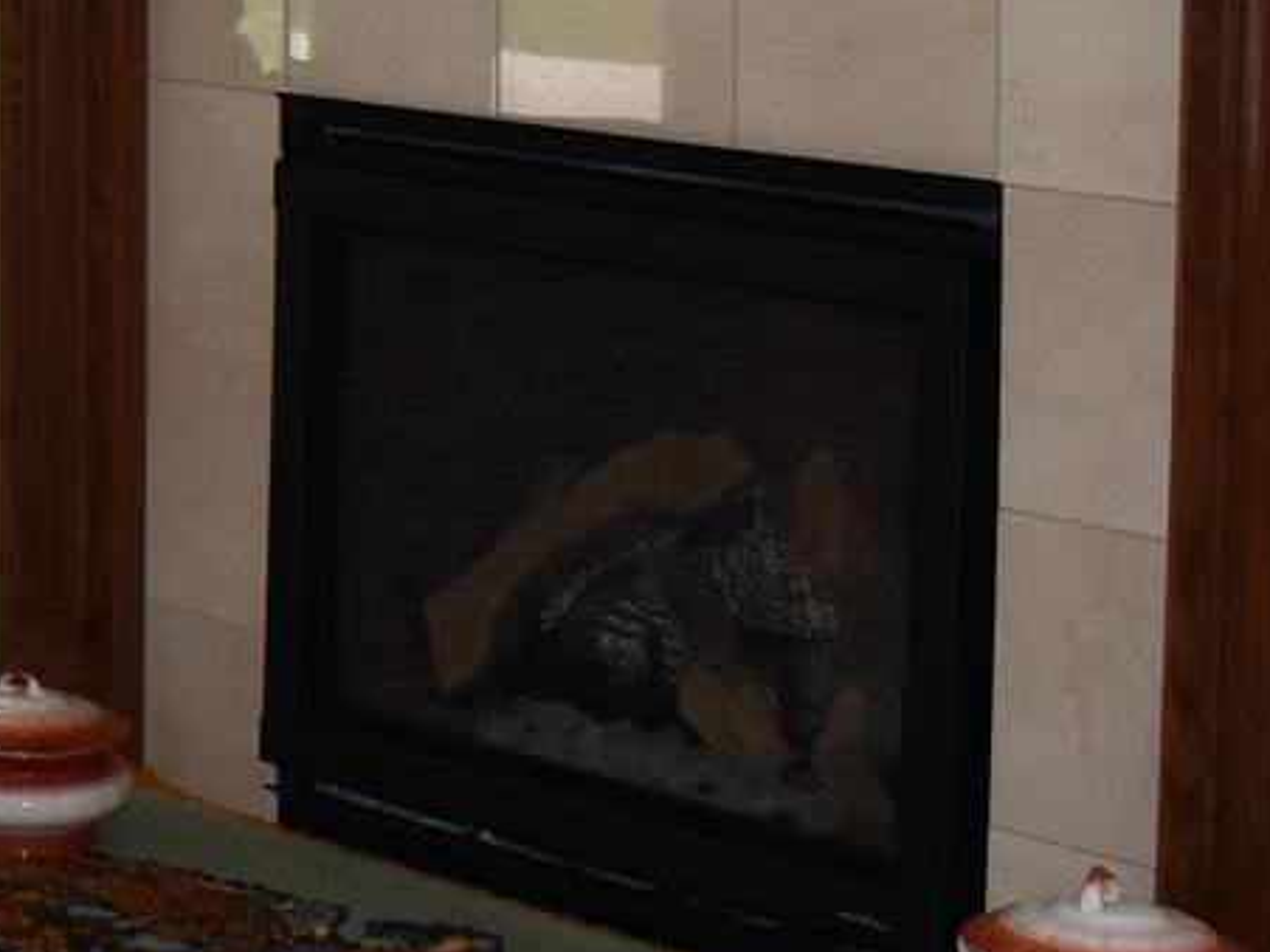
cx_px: -1104
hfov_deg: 14.4
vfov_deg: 12.4
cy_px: -72
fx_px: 4328
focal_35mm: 118
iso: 450
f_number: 5.6
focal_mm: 18
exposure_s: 1/125
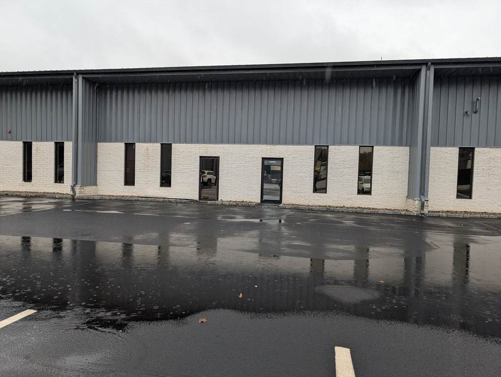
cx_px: 250
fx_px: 348
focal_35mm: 24
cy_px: 188
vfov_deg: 56.9
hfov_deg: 71.5
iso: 25
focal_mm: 6.9
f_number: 1.68
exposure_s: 1/301
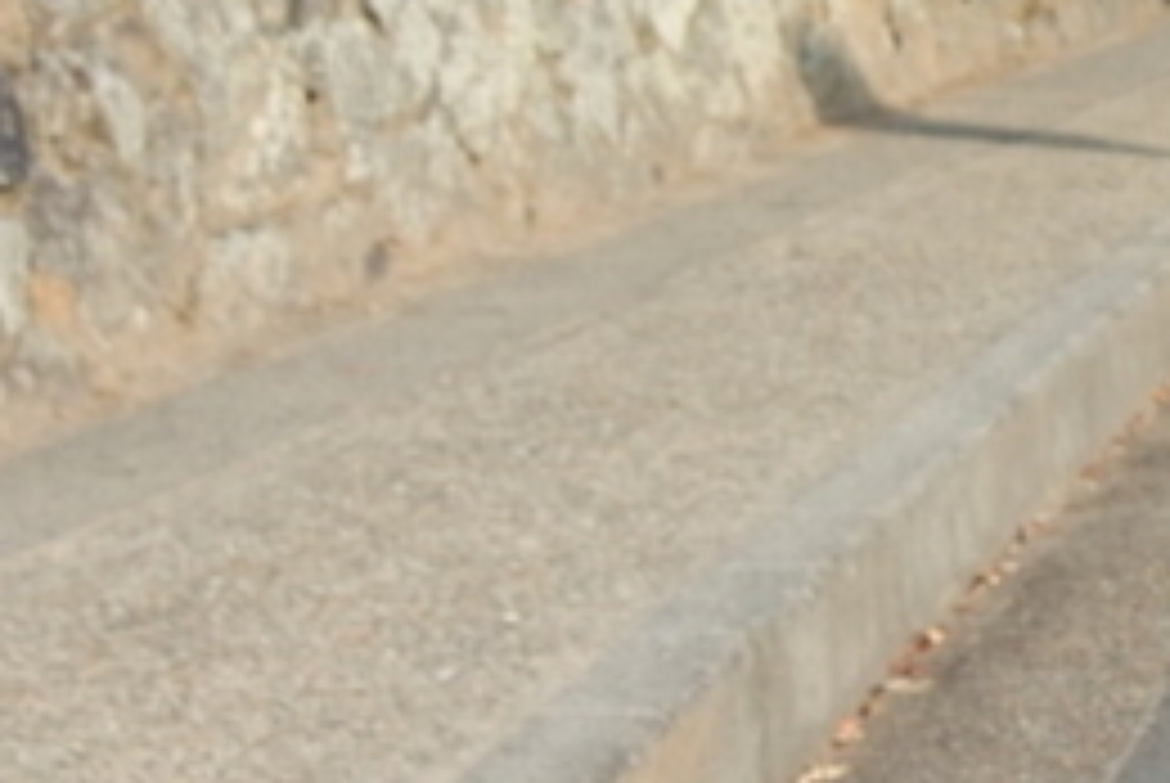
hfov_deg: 10.7
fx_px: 5564
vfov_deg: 8.0
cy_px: 234
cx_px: 2583
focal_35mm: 171
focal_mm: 14
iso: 160
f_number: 4.5
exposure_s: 1/500
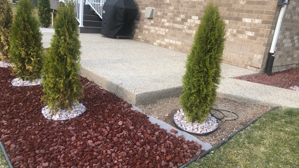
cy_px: 95
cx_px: 148
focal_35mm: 31
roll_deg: -6.2
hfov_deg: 62.6
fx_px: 246
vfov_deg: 37.7
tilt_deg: -17.6
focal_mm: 3.99
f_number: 1.8
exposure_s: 1/173
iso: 20
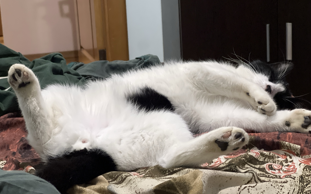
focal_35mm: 82
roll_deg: +3.6
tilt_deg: -12.1
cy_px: 93
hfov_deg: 25.2
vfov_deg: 15.9
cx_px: 155
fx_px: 695
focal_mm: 9
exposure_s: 1/35
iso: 1000
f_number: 2.8
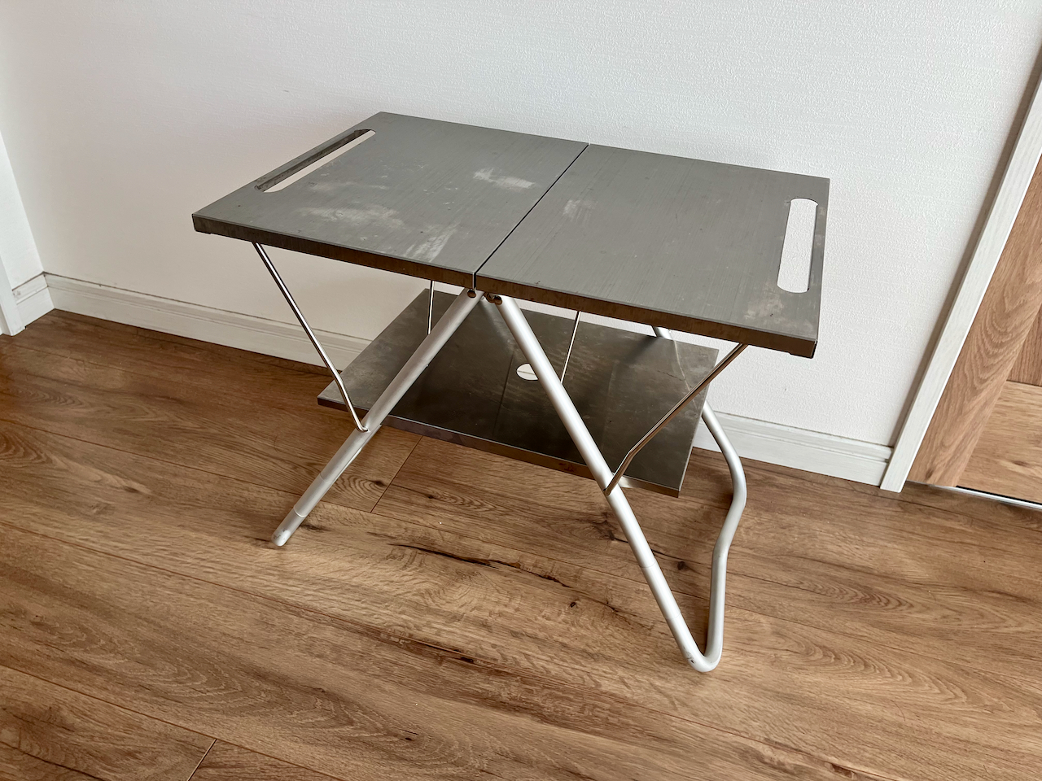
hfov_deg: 67.3
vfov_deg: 53.1
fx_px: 783
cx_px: 521
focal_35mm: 26
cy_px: 390
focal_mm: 5.1
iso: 80
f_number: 1.6
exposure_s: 1/121
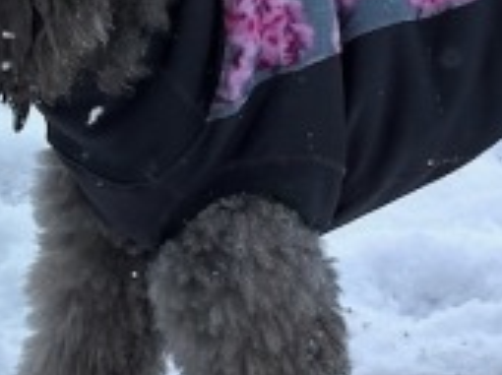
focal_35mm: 226
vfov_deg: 6.6
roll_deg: +0.6
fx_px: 3273
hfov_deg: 8.7
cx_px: 18
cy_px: 248
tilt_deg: -30.0
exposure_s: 1/1095
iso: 64
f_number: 1.78
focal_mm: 6.86
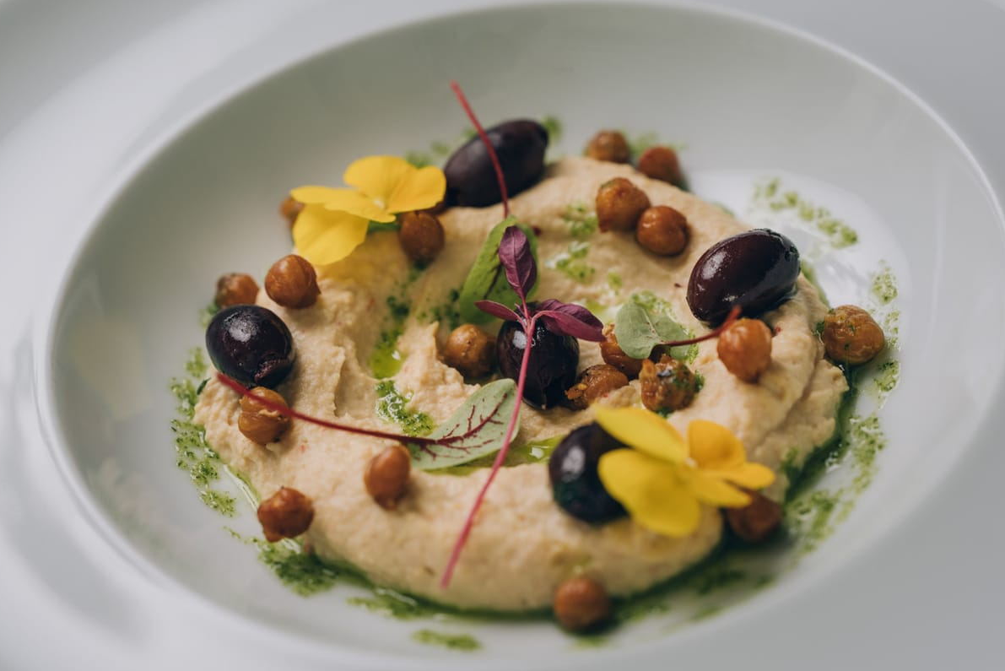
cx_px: 392
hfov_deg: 21.6
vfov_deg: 14.6
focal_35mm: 94
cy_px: 314
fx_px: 2625
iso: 250
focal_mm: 70
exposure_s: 1/200
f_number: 3.5
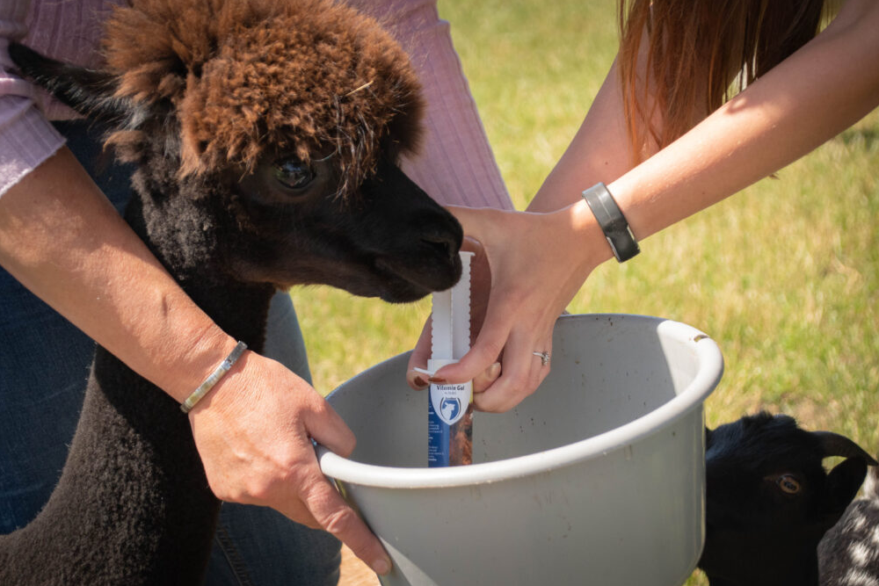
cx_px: 441
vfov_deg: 15.9
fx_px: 2100
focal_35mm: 86
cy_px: 290
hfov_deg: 23.6
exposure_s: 1/2000
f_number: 5
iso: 800
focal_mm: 56
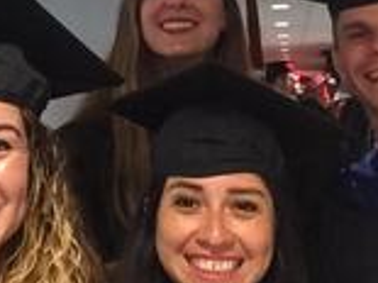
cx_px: 66
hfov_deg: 24.0
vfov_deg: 17.9
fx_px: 873
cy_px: -12
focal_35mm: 80
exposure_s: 1/30
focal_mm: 2.65
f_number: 2.2
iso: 320
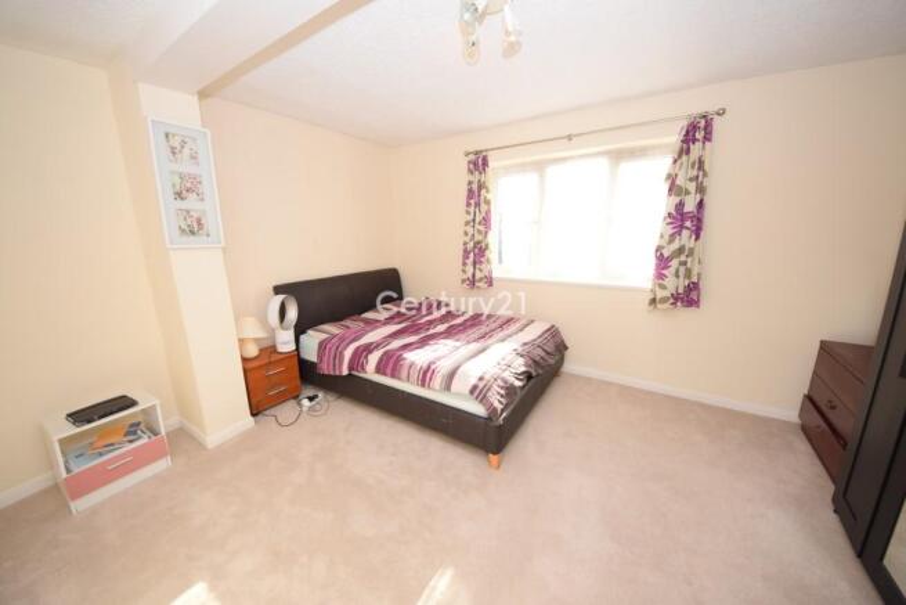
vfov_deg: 90.0
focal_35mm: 12
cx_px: 453
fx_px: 302
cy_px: 302
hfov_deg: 112.6
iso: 280
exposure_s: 1/125
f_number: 5.6
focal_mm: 8
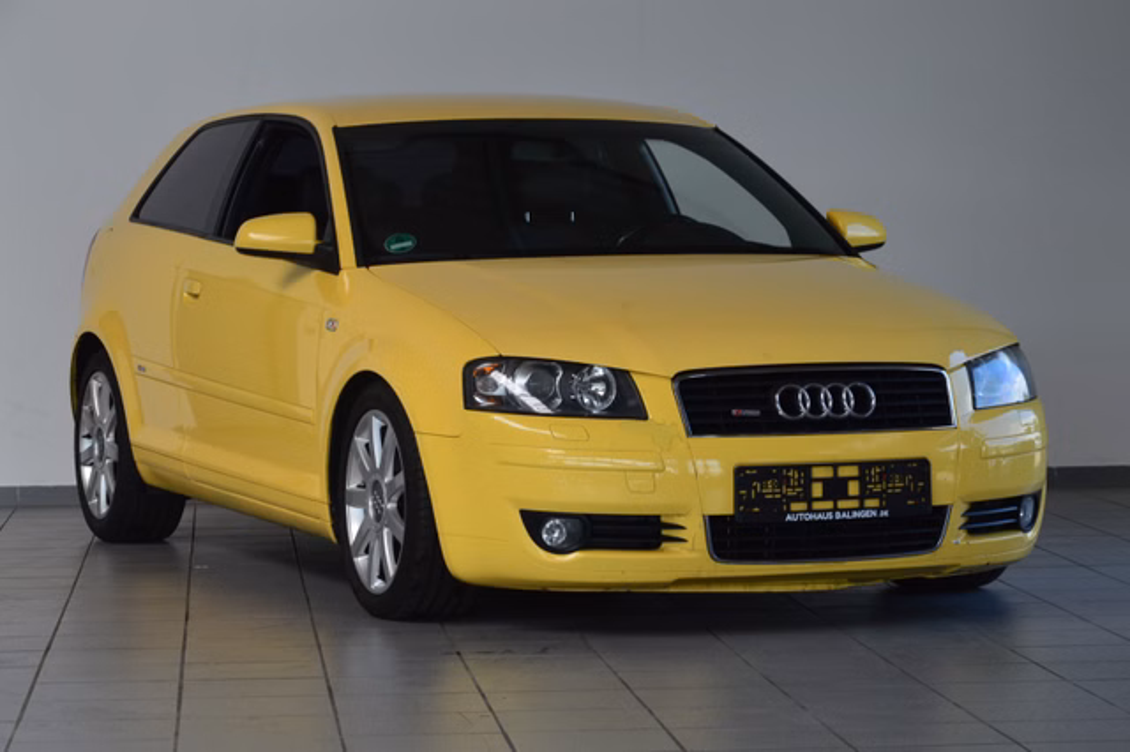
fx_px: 3529
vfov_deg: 12.2
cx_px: 565
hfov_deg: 18.2
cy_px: 376
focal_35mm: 112
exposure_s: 1/100
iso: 400
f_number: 9
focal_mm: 75
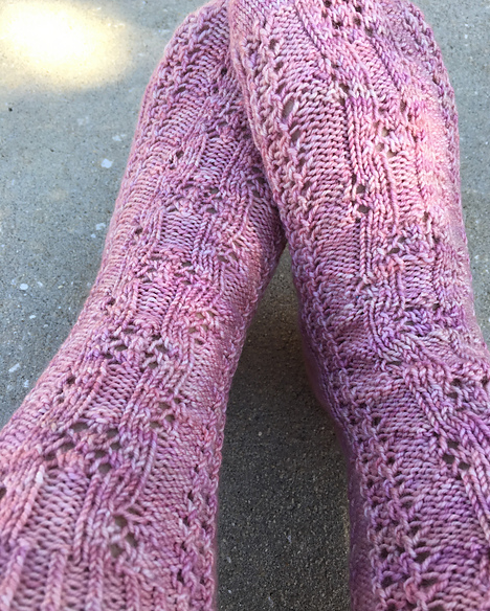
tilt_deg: -55.2
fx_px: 561
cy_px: 311
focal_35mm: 31
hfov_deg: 47.2
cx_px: 250
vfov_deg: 57.1
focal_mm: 4.15
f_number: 2.2
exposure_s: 1/206
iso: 25
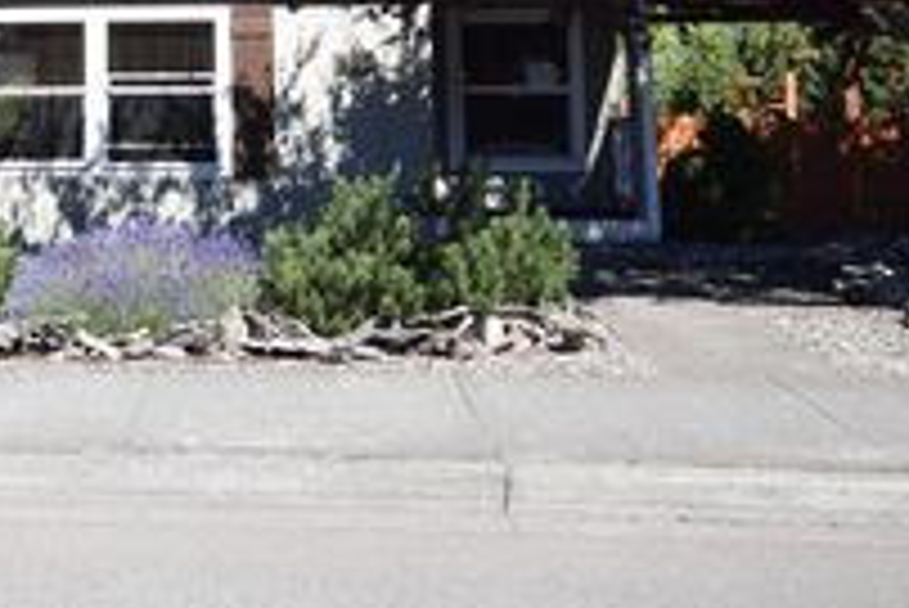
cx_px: 90
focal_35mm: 52
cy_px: -50
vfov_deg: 24.4
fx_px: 1314
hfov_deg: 35.9
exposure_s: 1/250
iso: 220
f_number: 8
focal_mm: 14
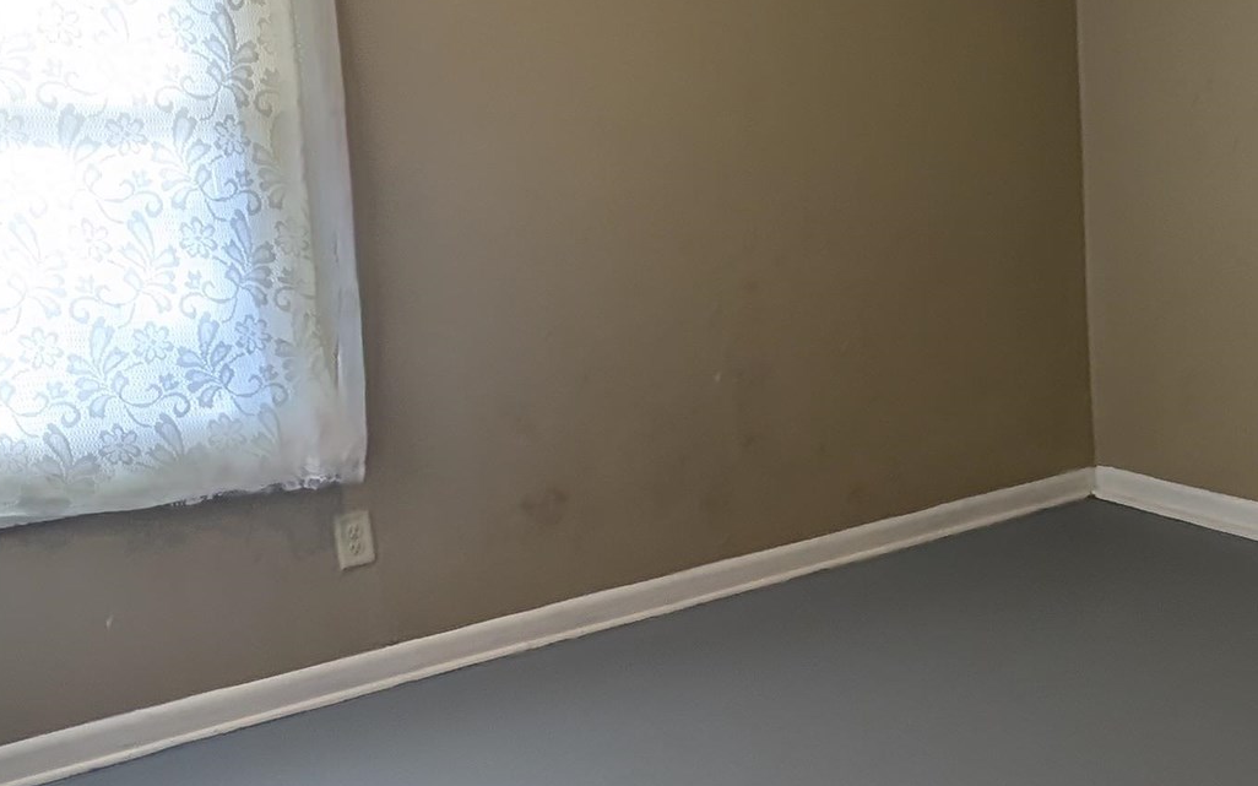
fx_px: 1303
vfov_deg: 33.6
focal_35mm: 38
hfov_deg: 49.8
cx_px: 921
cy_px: 376
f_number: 1.95
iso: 40
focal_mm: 2.23
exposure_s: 1/60
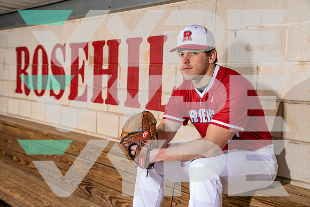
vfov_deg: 21.9
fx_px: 534
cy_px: 104
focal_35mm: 62
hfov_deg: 32.4
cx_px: 155
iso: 100
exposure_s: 1/250
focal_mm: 62
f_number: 5.6
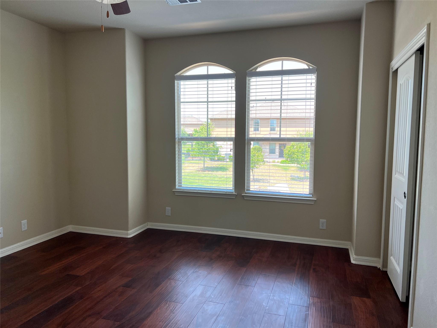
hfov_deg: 67.3
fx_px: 328
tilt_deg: -5.5
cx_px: 218
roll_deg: -0.3
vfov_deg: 53.1
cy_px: 164
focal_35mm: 26
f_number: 1.5
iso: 64
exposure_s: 1/164
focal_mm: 5.7
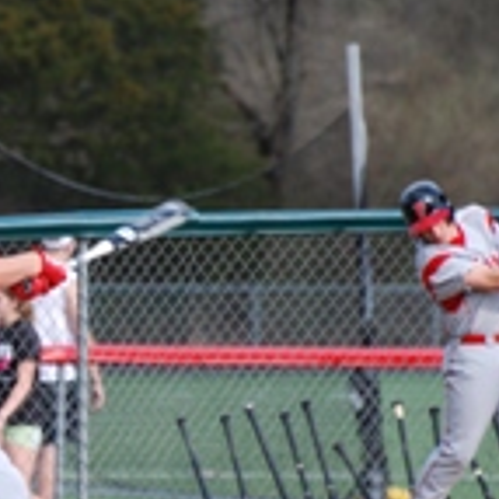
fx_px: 13553
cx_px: -145
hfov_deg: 2.1
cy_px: 270
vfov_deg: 2.1
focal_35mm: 831
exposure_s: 1/500
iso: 250
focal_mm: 240
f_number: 5.6
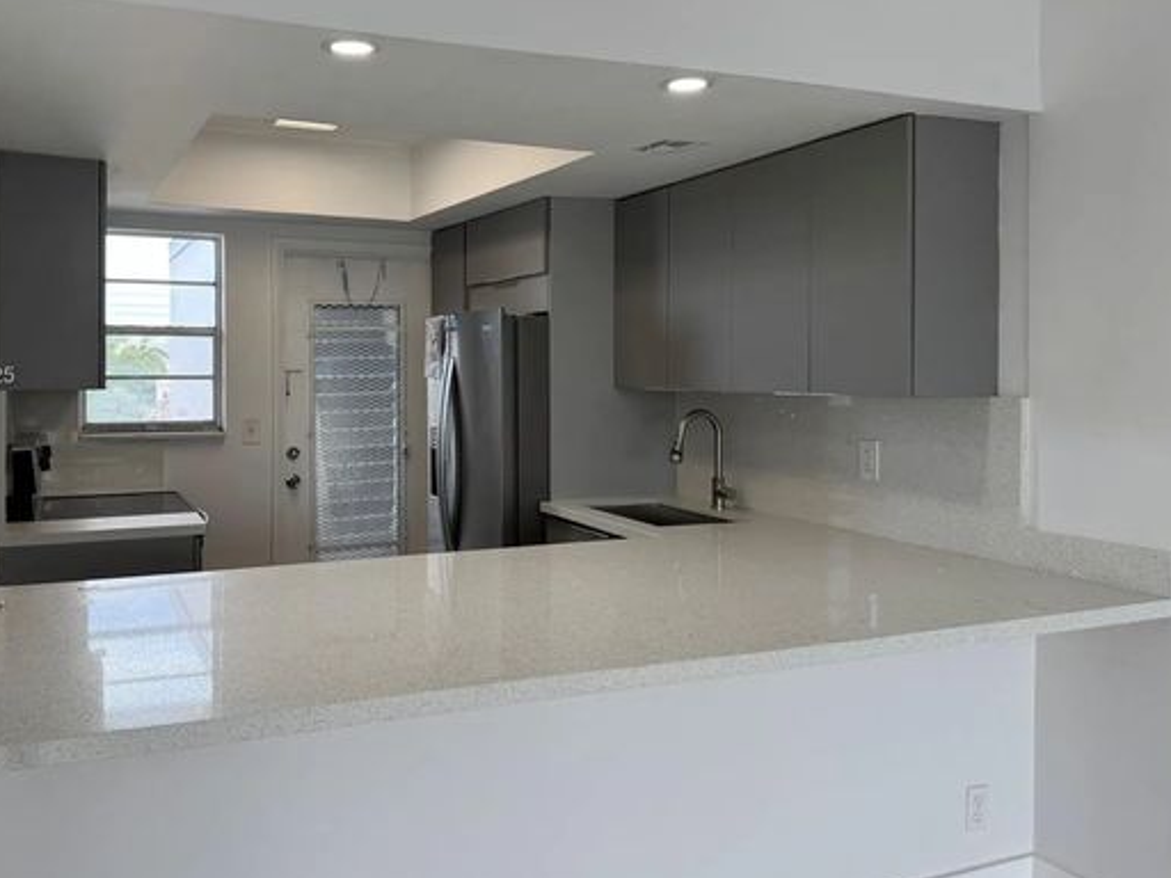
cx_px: 462
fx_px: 1015
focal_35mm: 30
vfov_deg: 46.7
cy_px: 377
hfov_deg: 59.4
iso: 80
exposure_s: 1/227
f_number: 1.78
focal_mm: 6.76
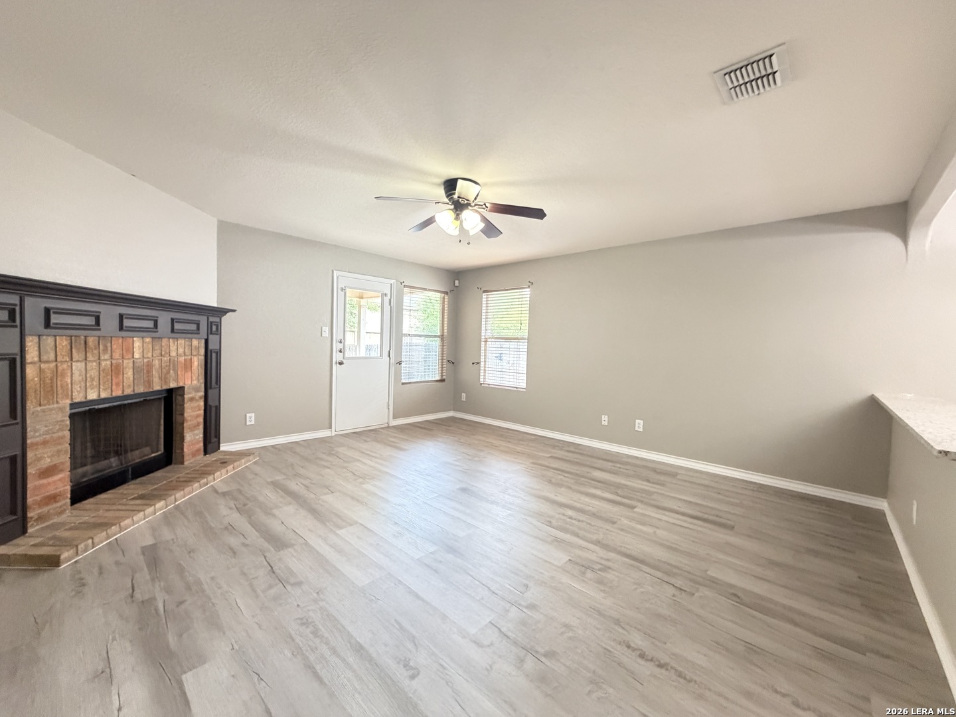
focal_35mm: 14
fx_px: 387
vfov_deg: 85.7
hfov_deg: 102.1
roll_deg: -1.5
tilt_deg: -2.1
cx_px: 478
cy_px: 358
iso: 640
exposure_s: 1/60
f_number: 2.2
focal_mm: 2.22
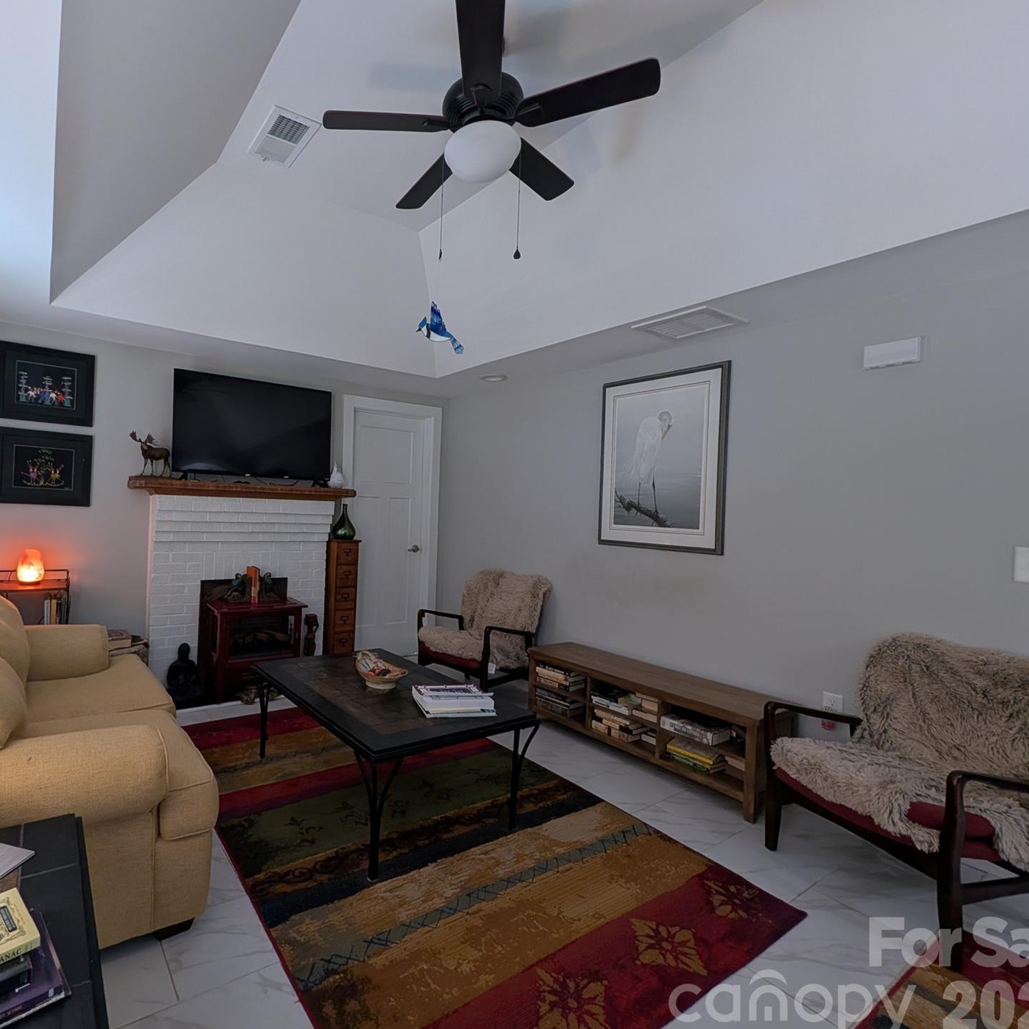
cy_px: 510
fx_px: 504
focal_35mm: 15
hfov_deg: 88.8
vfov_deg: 91.1
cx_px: 369
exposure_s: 1/24
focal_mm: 2.02
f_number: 1.7
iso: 55
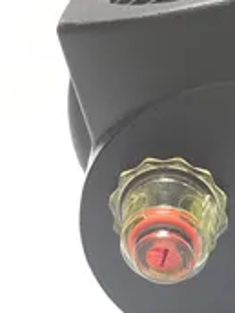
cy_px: 338
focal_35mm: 72
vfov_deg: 25.2
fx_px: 652
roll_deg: +6.1
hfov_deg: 19.8
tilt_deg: -43.2
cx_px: 240
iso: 25
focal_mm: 3.3
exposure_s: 1/30
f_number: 2.4
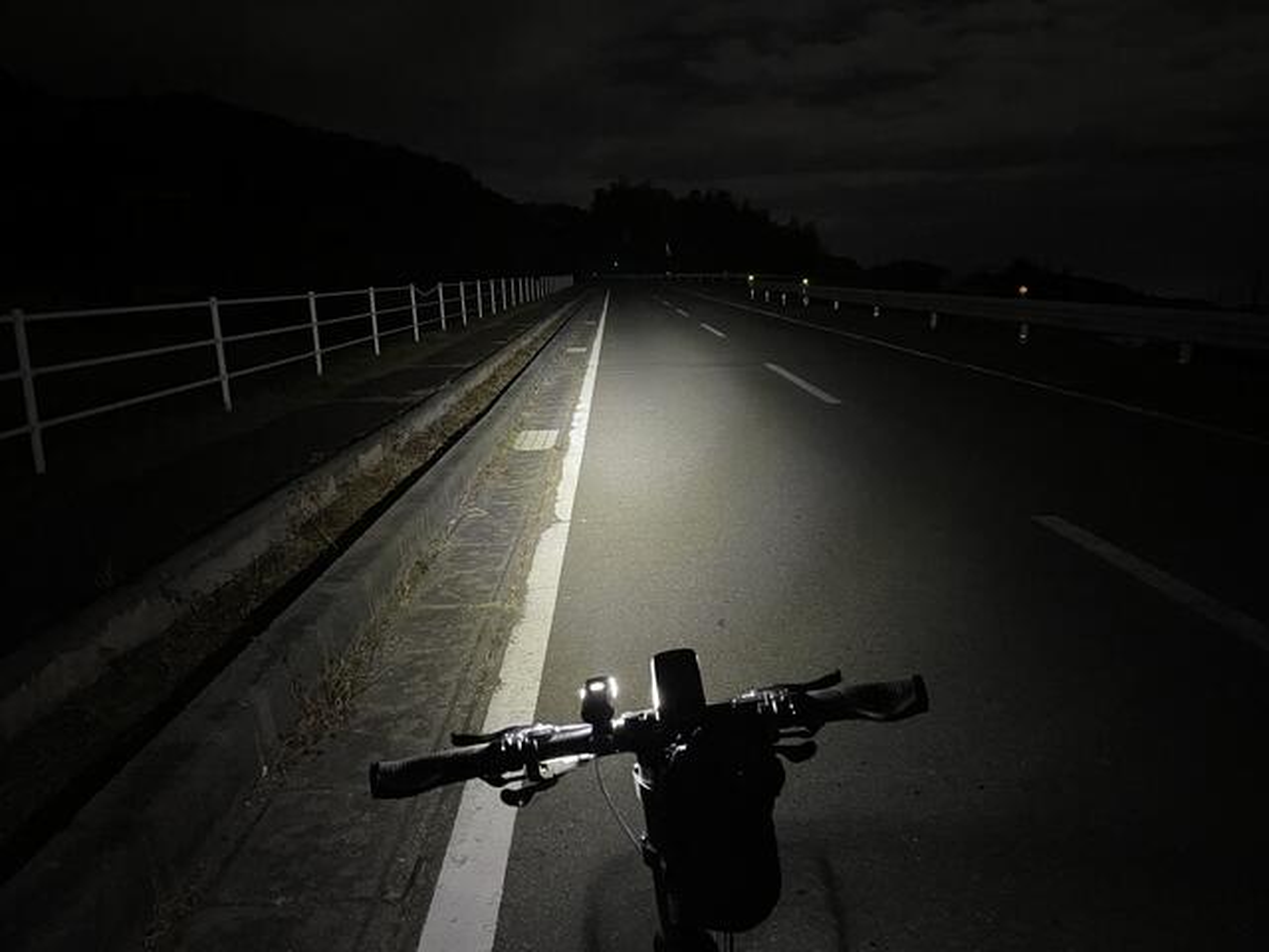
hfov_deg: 67.3
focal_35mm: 26
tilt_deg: -10.2
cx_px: 634
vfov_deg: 53.1
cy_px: 476
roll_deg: +1.7
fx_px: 953
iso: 3200
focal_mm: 4.2
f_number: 1.6
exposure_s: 1/17
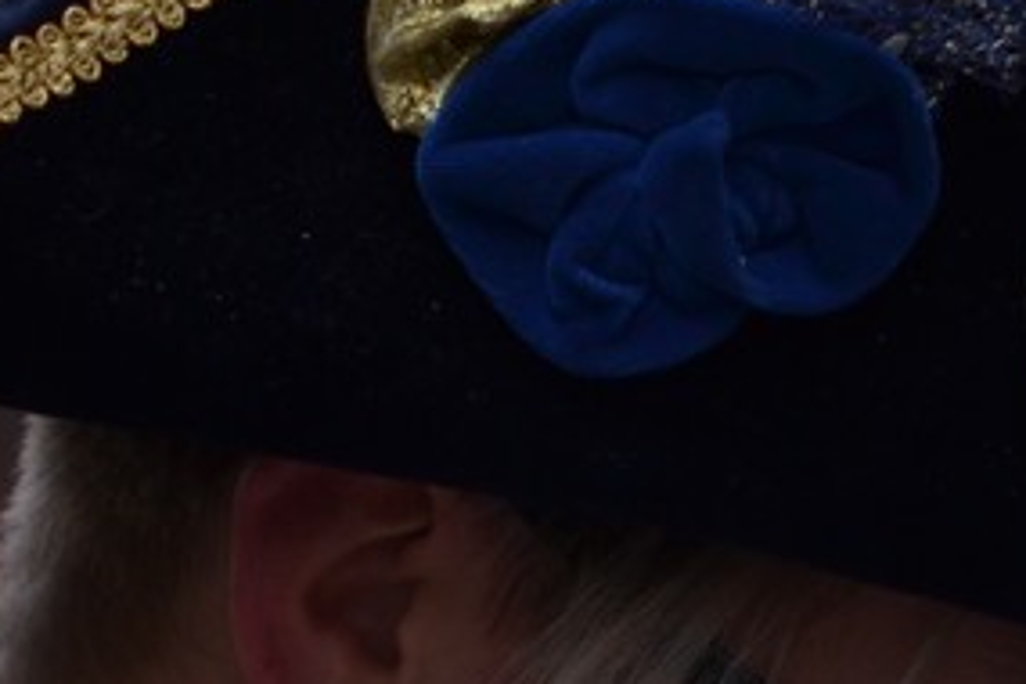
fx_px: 23055
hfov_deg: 2.5
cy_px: 1006
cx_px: 666
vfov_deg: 1.7
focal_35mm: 809
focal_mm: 150
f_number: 2.8
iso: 100
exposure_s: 1/640
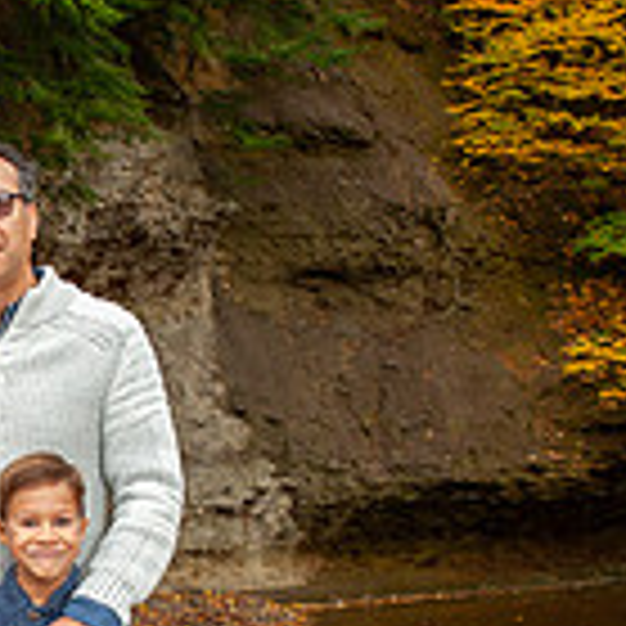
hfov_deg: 17.8
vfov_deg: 18.7
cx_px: -153
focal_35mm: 92
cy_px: 518
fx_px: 1882
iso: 400
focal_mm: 26
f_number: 5
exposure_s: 1/160
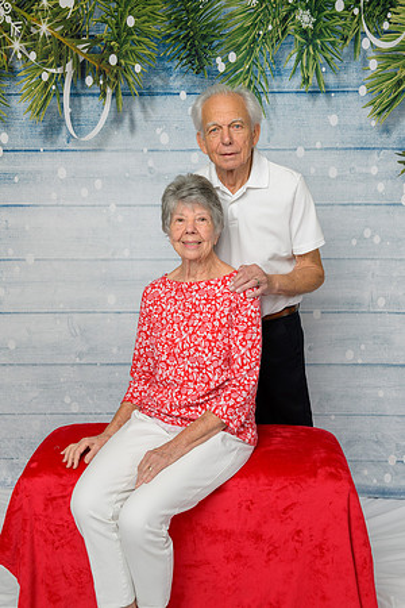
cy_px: 304
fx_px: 641
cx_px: 202
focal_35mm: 38
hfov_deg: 35.1
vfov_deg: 50.7
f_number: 10
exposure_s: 1/125
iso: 400
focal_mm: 38
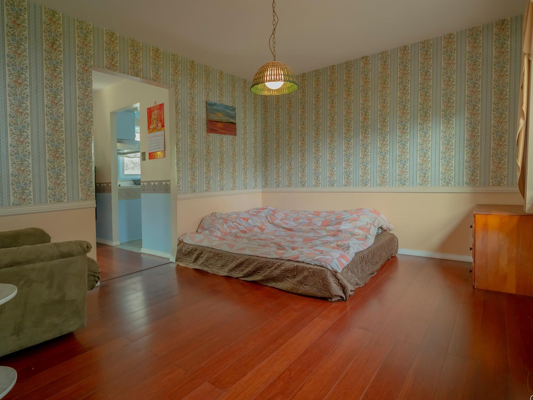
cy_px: 198
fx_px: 277
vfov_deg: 71.6
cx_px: 280
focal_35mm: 18
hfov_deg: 87.7
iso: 1600
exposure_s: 1/60
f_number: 5
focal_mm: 16
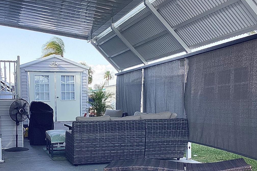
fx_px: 364
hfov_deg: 38.9
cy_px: 121
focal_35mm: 51
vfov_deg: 26.2
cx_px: 126
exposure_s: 1/125
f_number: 2.4
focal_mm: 3.3
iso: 25
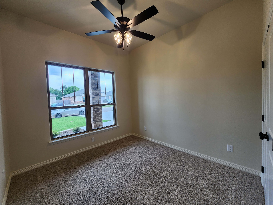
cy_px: 102
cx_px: 136
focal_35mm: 13
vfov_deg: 89.9
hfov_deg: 106.2
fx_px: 103
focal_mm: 2.2
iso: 80
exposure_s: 1/120
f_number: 2.2
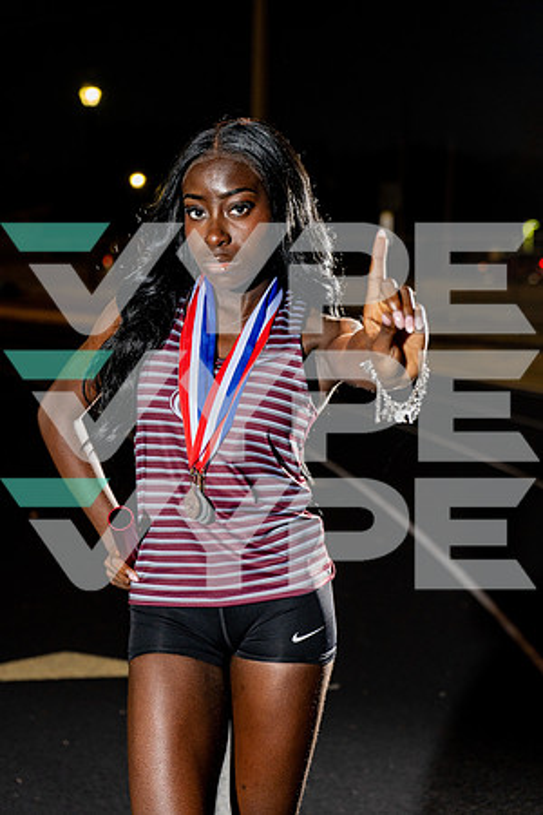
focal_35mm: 70
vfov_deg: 28.8
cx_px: 272
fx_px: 1584
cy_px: 408
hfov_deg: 19.5
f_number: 4
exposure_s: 1/200
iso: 800
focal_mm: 70
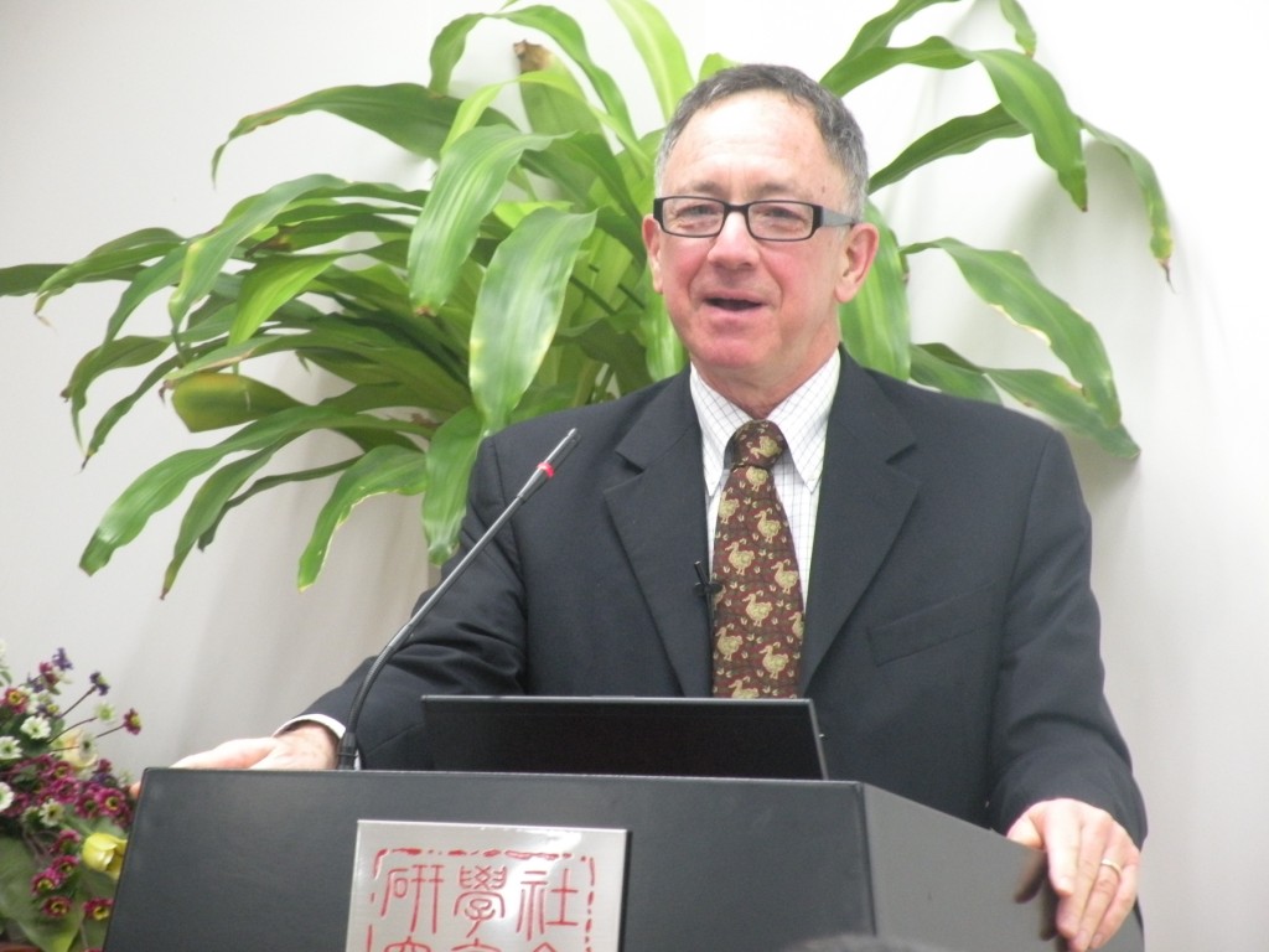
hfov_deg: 10.5
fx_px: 6892
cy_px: 476
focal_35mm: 188
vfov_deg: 7.9
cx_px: 634
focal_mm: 33.3
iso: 400
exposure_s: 1/13.6
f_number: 4.5
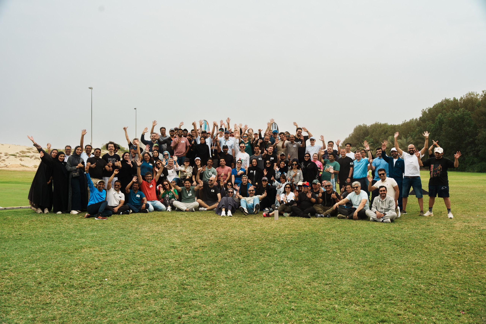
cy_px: 162
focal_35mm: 31
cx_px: 243
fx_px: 424
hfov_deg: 59.6
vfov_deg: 41.8
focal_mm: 31
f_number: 6.3
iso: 250
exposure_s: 1/320
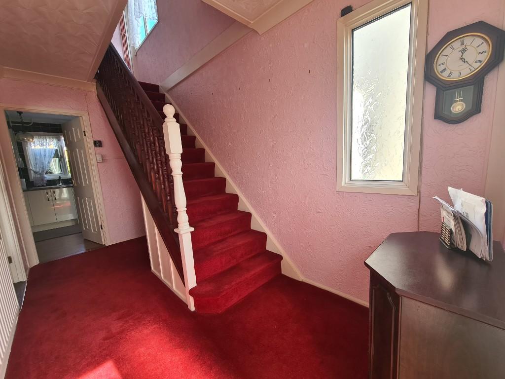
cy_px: 190
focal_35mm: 13
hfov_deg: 106.2
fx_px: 190
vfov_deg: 89.9
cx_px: 252
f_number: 2.2
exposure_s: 1/100
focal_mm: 2.2
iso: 80
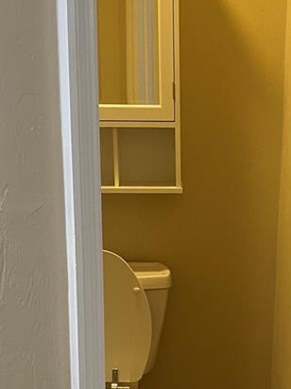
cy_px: 353
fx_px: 852
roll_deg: -1.0
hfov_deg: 19.2
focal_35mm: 76
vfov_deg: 24.9
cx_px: 229
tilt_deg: -17.4
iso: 100
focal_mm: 4.25
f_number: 1.8
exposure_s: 1/60
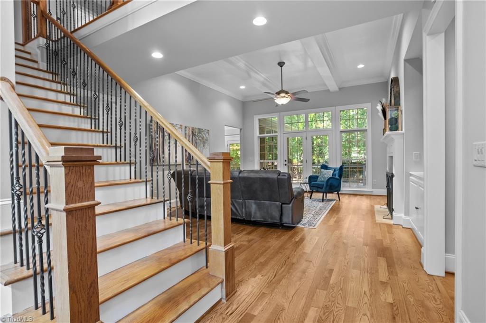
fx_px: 229
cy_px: 162
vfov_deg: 70.3
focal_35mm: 17
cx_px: 243
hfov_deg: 93.3
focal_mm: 17
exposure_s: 1/3
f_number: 8
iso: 400
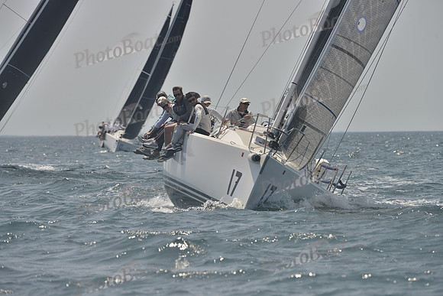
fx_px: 3692
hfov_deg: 6.9
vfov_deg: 4.6
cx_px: 222
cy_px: 148
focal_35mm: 300
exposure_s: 1/1250
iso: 280
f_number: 9
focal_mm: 300
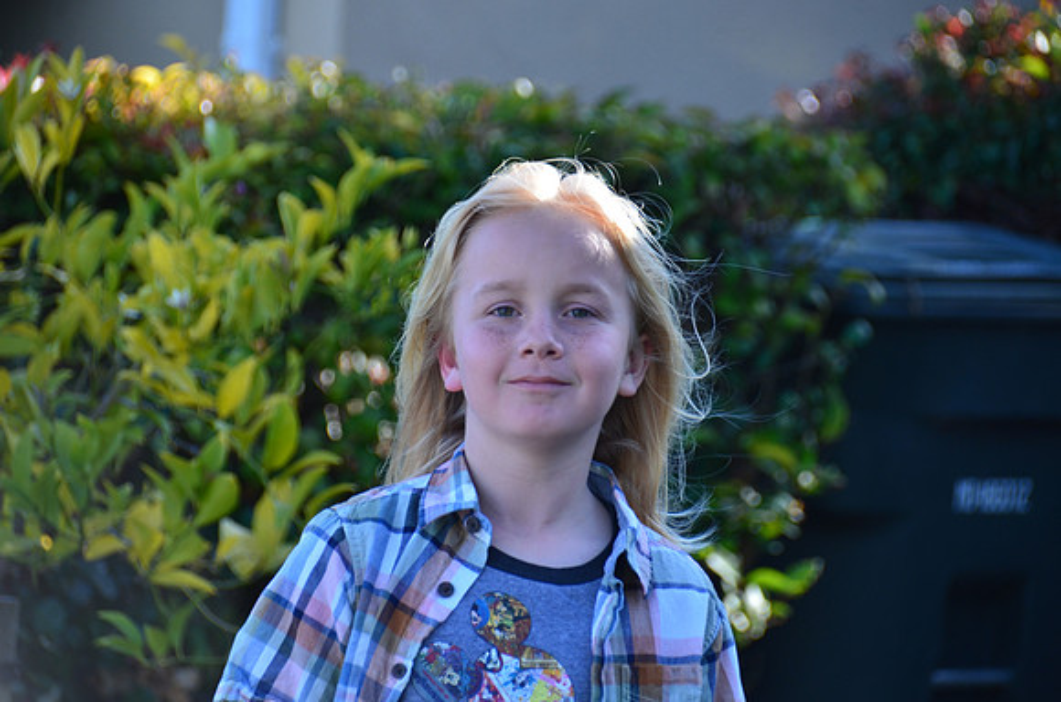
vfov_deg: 4.8
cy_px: 351
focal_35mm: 285
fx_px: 8381
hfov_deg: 7.2
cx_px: 530
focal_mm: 190
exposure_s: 1/400
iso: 400
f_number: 5.6
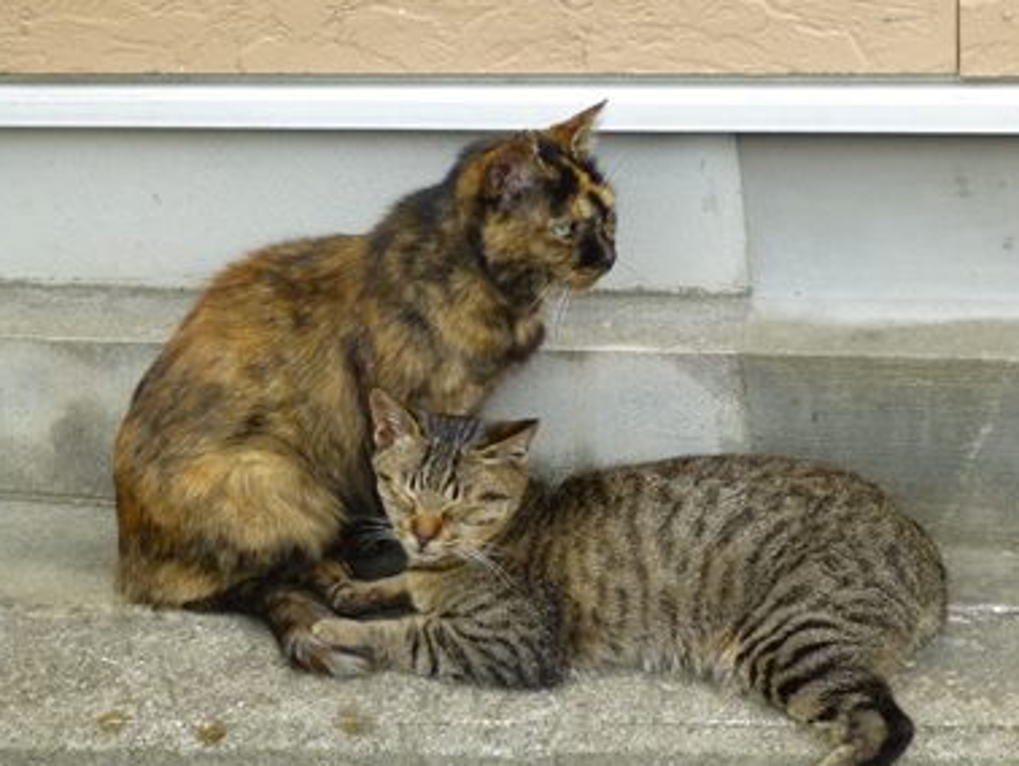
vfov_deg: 19.4
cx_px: 670
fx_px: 2239
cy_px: 365
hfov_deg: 25.5
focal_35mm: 76
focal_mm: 9.2
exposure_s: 1/60
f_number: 4.1
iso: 100
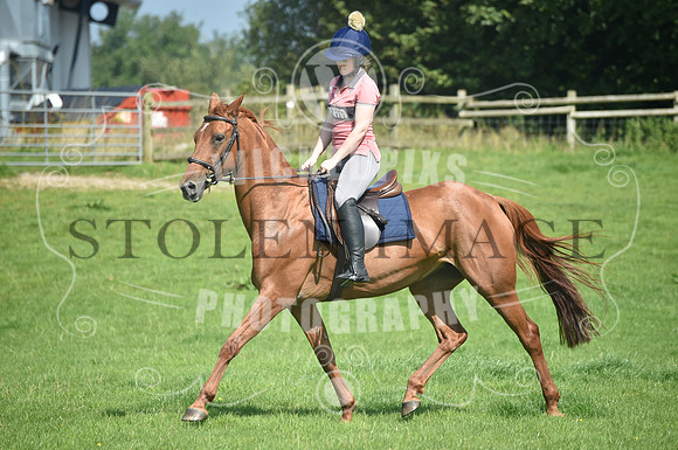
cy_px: 225
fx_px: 4326
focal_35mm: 230
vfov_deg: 6.0
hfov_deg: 9.0
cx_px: 339
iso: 500
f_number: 5.3
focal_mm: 230
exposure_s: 1/2000
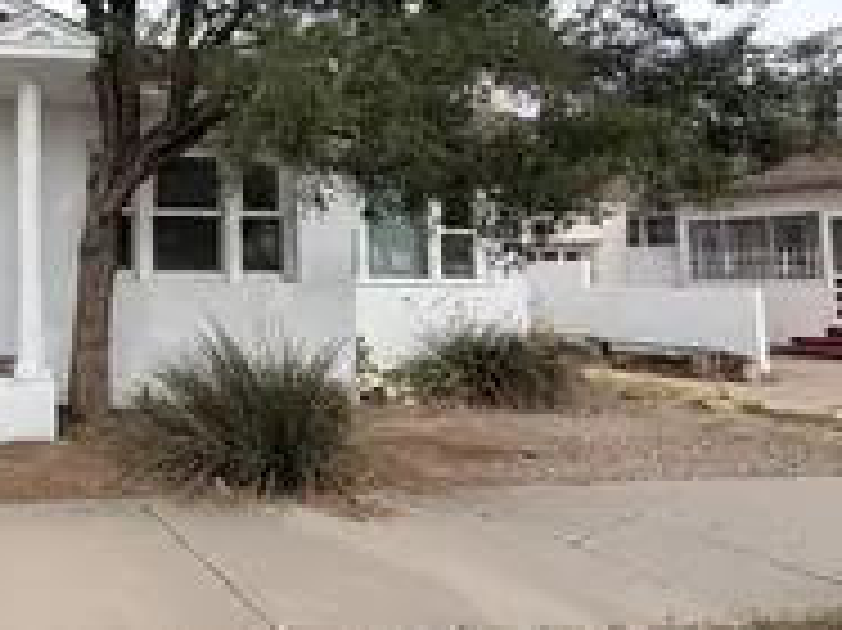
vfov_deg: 46.2
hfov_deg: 48.1
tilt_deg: +3.9
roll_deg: +1.1
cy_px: 220
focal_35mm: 30
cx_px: -23
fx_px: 729
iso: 40
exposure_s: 1/770
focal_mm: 2.22
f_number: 2.2
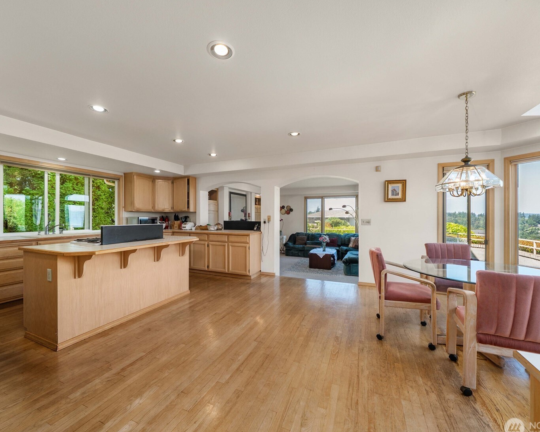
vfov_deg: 88.0
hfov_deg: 100.7
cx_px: 265
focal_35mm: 14
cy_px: 219
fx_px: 224
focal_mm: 12
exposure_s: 1/20
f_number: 7.1
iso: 1000
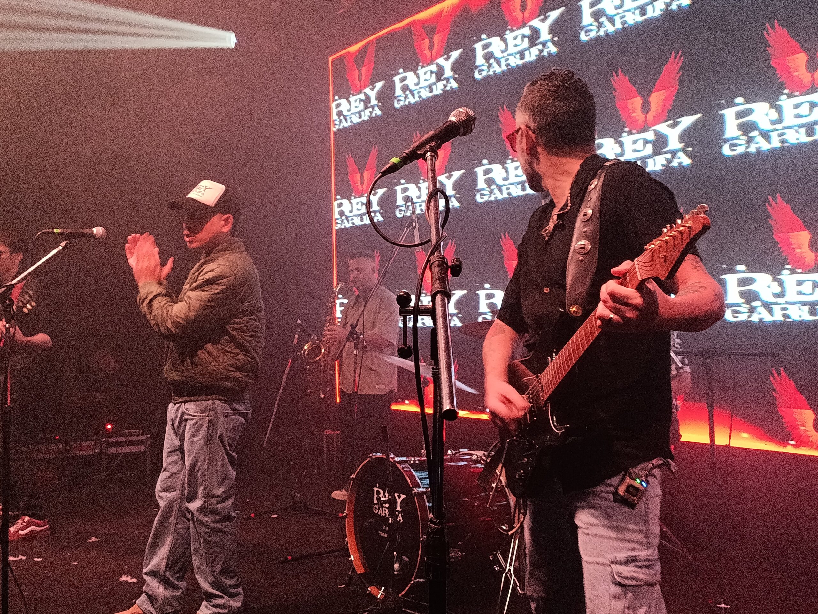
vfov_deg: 37.7
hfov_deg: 49.0
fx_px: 898
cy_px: 307
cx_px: 409
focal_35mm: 38
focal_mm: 4.71
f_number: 1.7
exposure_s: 1/25
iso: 640
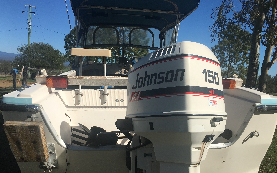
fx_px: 234
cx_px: 138
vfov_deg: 40.5
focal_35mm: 31
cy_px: 98
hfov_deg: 61.2
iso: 25
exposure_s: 1/3663
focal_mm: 4.15
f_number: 2.2
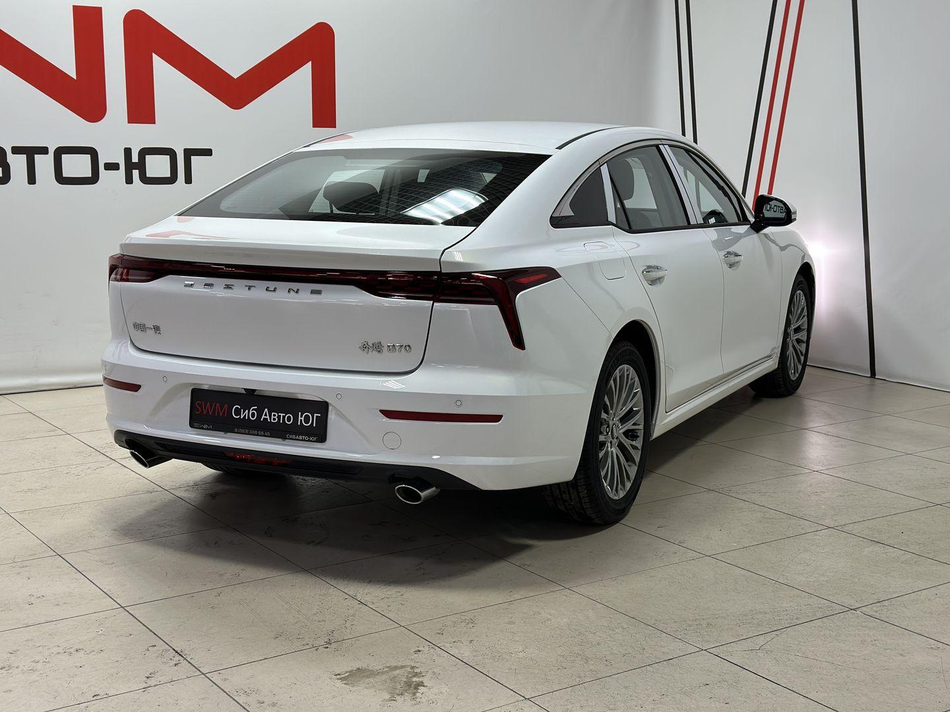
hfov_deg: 39.7
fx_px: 1317
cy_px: 356
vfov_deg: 30.3
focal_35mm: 48
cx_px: 475
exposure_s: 1/100
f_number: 1.78
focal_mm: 6.86
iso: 64
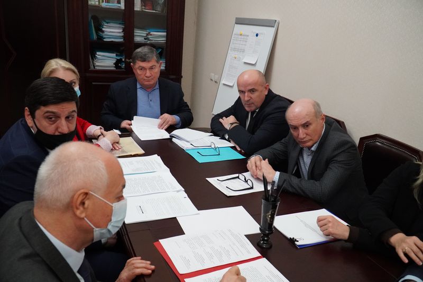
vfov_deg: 43.6
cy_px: 141
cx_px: 212
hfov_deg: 61.9
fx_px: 352
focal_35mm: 30
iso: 5000
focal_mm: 20
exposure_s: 1/250
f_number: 4
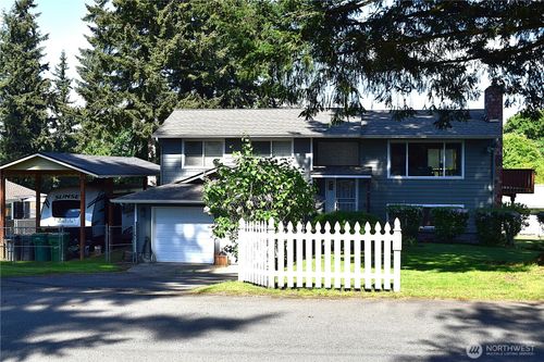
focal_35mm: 40
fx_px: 604
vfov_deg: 33.4
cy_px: 181
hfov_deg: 48.5
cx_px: 272
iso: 400
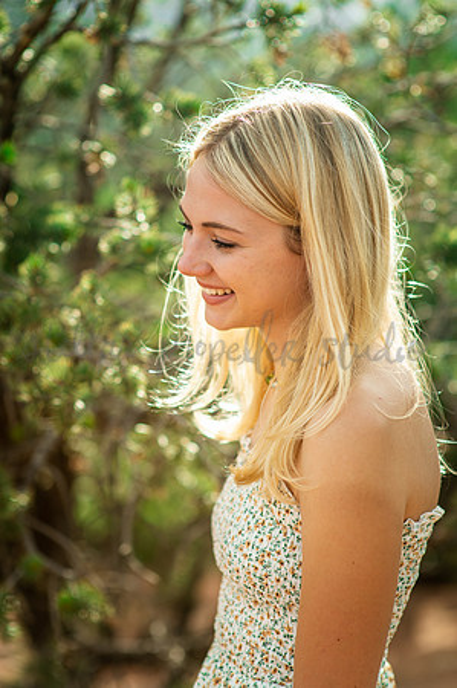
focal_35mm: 85
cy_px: 344
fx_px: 1622
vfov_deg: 23.9
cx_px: 228
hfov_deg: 16.0
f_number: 2.2
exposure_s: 1/1250
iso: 200
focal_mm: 85
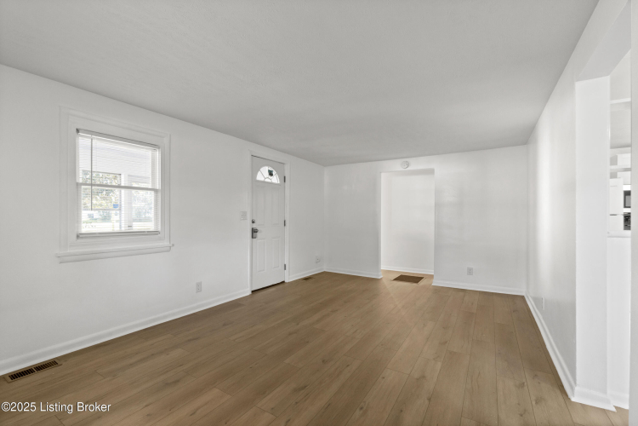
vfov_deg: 77.3
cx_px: 319
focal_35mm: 15
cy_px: 213
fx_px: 266
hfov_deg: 100.4
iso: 400
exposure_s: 1/4
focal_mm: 10
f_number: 8
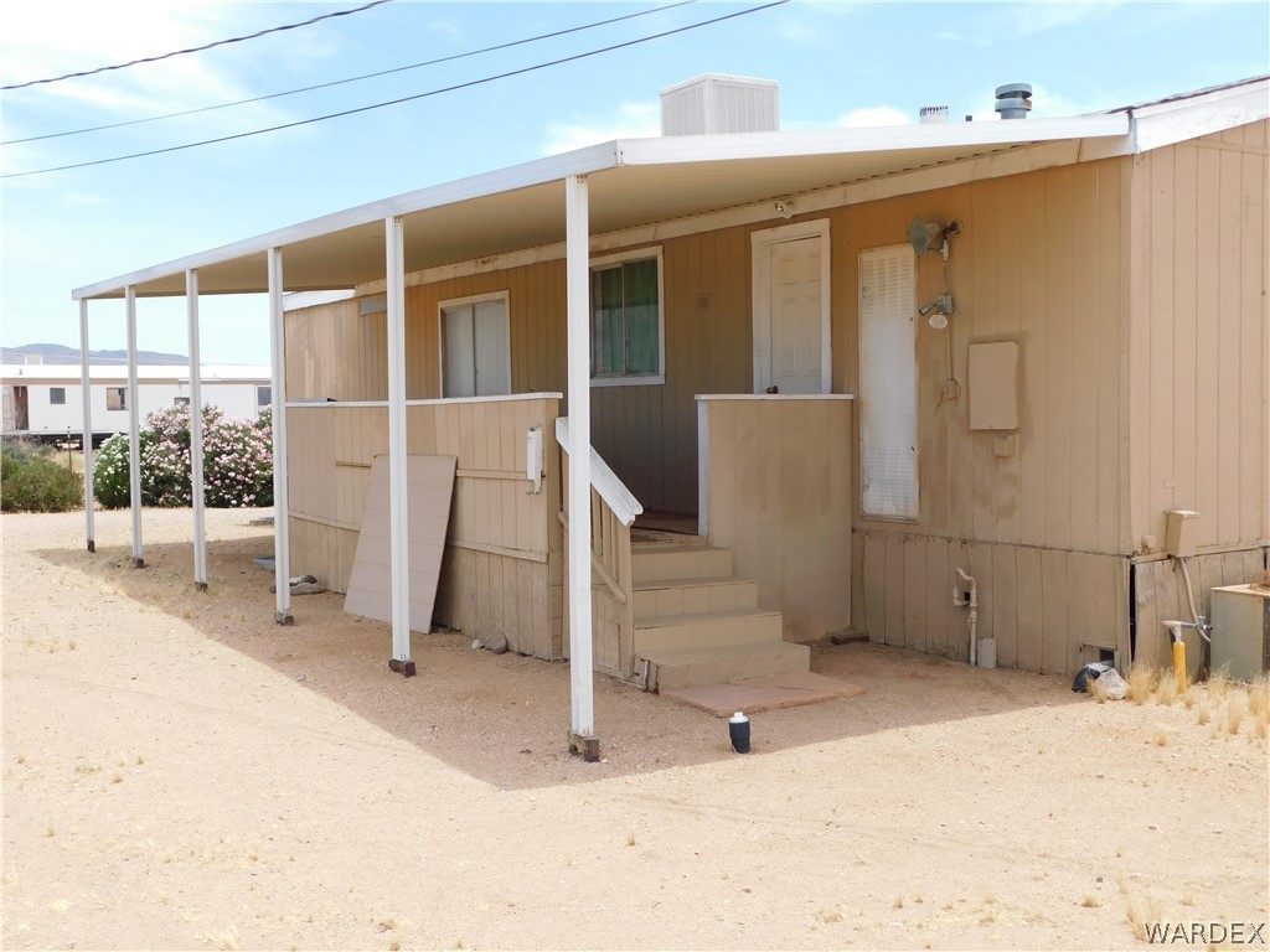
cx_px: 635
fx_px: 1468
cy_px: 476
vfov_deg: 36.0
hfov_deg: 46.8
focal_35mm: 40
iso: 125
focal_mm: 7.1
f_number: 3.6
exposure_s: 1/640
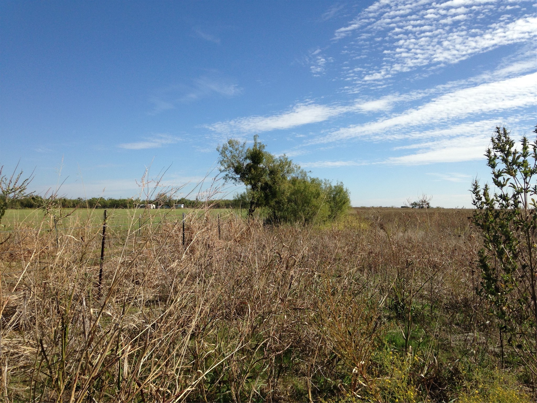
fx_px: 512
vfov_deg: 42.9
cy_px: 202
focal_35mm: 33
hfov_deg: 55.4
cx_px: 268
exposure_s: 1/2088
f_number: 2.4
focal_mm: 4.12
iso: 50
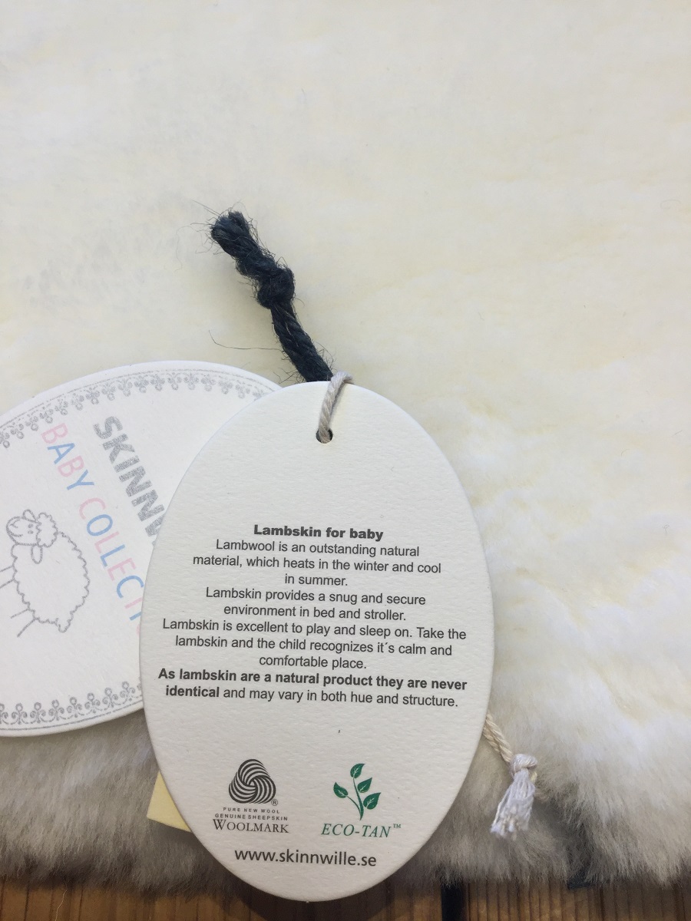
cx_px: 346
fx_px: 825
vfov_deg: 58.4
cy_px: 460
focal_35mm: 31
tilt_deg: -70.4
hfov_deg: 45.4
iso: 32
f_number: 2.4
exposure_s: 1/50
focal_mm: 3.3
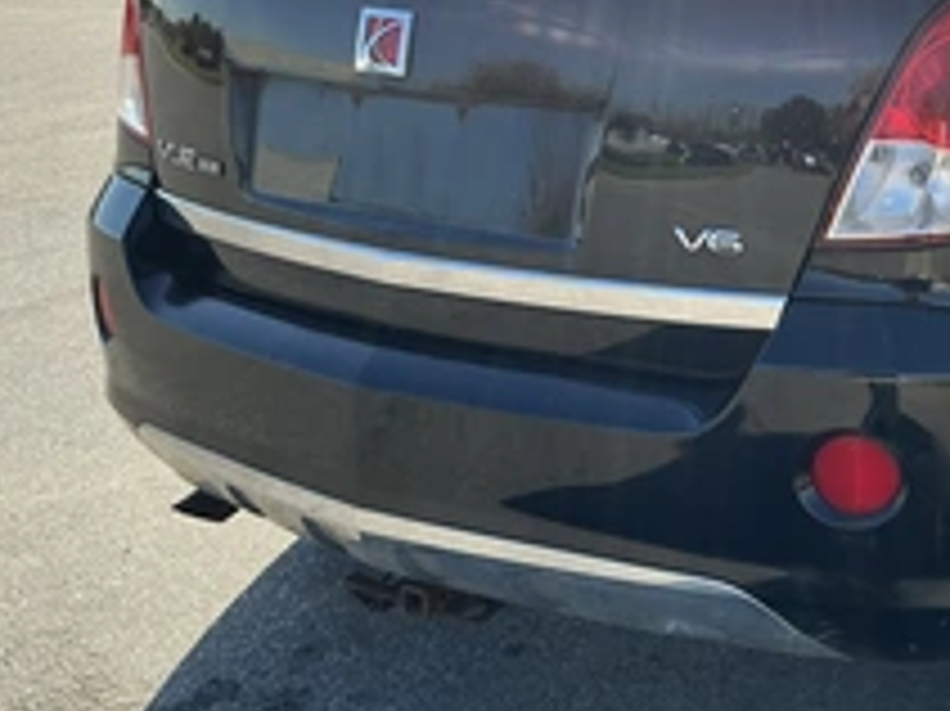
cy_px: 171
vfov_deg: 27.1
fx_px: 1454
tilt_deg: -11.7
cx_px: 774
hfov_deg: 34.9
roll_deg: +0.5
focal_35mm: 53
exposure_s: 1/691
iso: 25
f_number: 1.8
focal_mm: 3
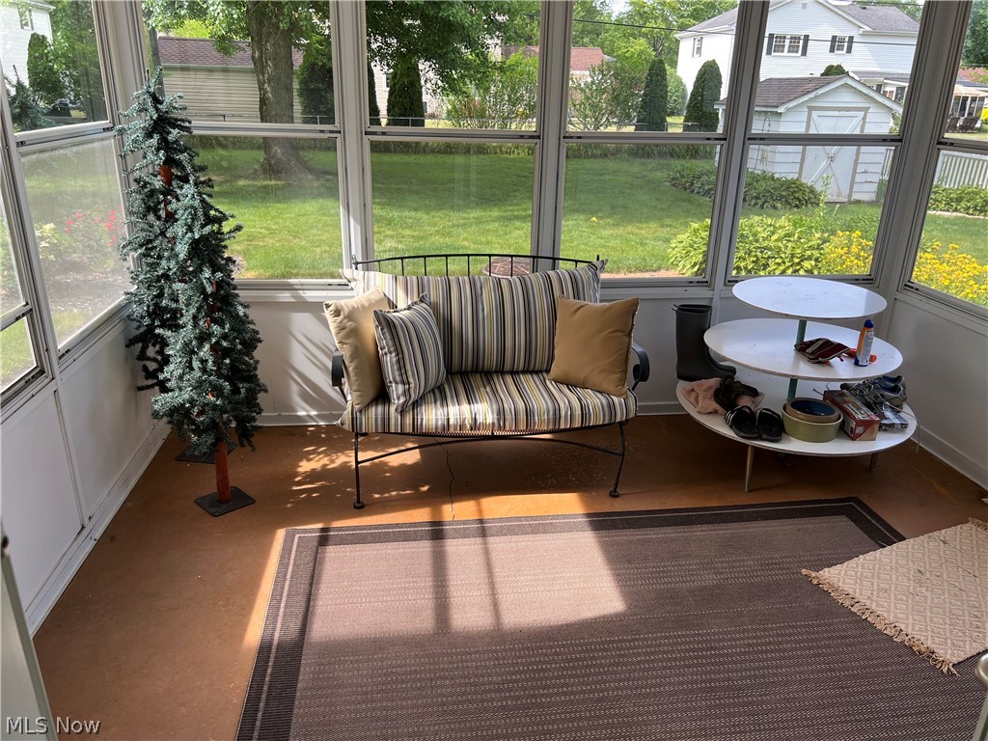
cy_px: 370
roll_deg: -1.6
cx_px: 494
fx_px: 742
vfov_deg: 53.1
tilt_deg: -21.9
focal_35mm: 26
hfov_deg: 67.3
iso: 50
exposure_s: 1/354
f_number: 1.5
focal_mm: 5.7
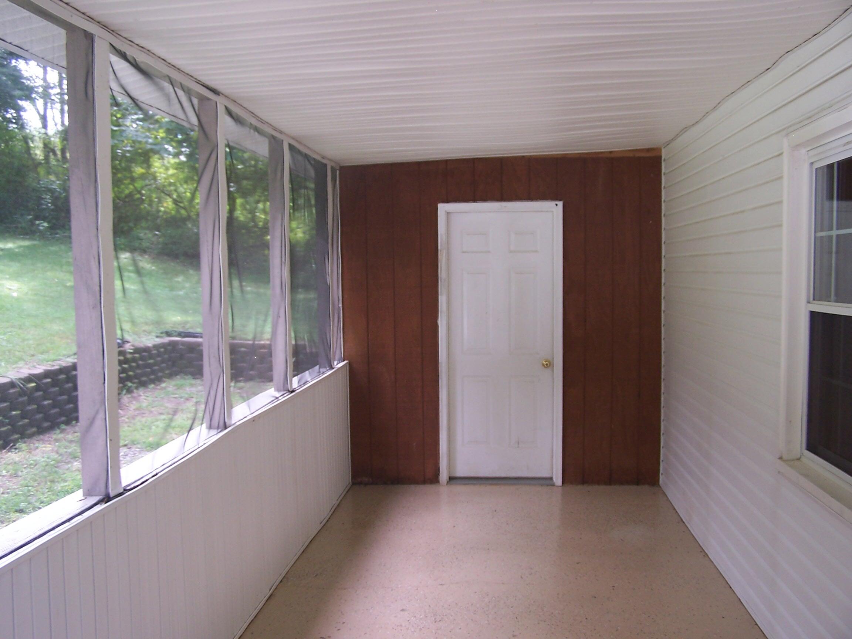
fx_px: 935
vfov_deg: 37.7
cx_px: 426
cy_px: 320
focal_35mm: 38
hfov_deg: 49.0
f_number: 2.8
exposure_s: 1/30
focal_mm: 6.3
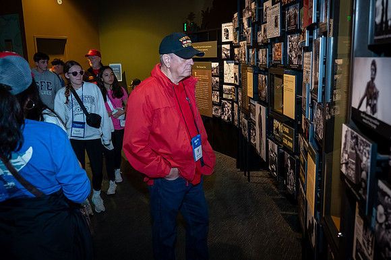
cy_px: 130
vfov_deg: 39.9
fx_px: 358
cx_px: 196
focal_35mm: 33
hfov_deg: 57.3
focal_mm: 33
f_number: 5.6
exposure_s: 1/50
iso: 11400
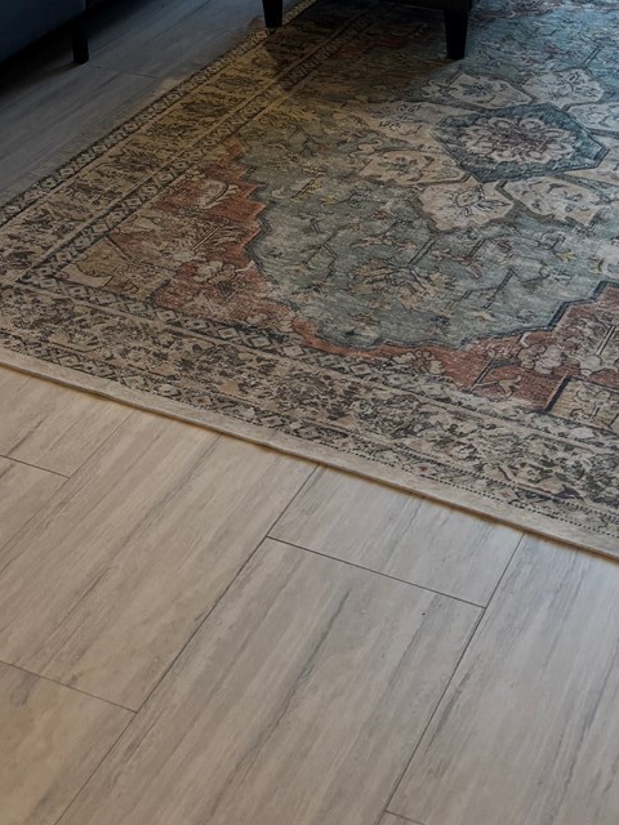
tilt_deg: -15.3
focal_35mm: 65
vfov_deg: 26.5
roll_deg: +0.8
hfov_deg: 22.6
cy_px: -164
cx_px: 348
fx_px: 1550
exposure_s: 1/60
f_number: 1.6
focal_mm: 5.96
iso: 100
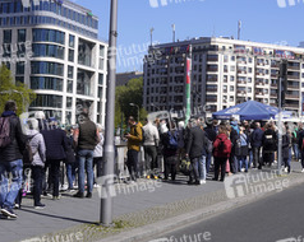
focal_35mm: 80
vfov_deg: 19.1
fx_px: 719
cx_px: 146
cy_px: 88
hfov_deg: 23.9
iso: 160
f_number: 7.1
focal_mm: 30
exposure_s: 1/800
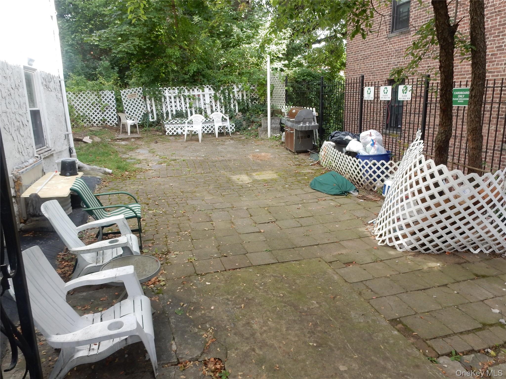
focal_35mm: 25
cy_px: 190
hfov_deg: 69.4
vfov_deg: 54.9
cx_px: 253
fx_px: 365
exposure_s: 1/80
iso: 125
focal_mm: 4.5
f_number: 4.8
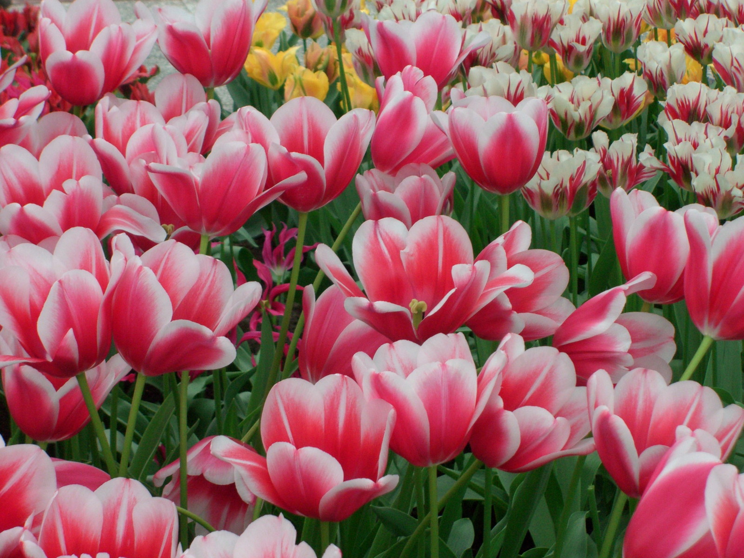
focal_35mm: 114
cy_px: 279
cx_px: 372
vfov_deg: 13.0
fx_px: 2450
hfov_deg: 17.3
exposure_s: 1/125
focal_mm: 23.7
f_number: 5.1
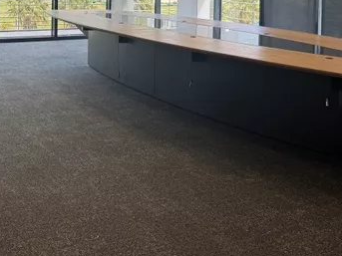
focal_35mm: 56
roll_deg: -0.5
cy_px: -14
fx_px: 553
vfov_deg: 24.6
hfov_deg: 33.7
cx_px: 87
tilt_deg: -1.9
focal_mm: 6.76
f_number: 1.78
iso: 64
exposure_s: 1/160
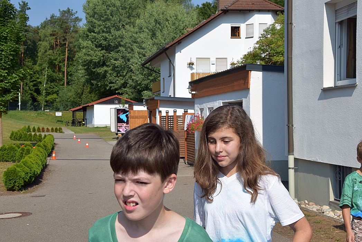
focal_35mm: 60
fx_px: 604
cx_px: 181
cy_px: 121
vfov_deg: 22.7
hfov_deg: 33.4
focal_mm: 40
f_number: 10
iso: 200
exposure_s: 1/400
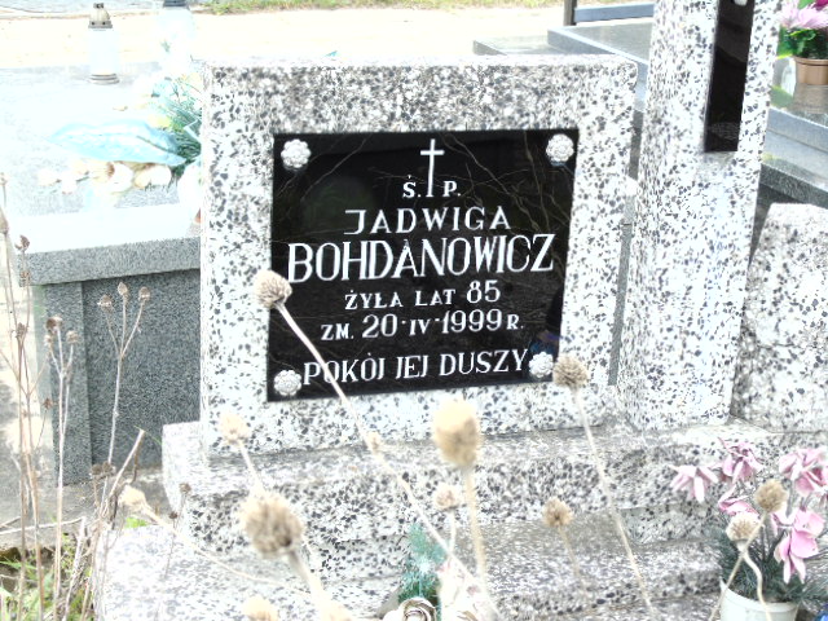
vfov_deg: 23.7
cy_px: 310
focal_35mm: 62
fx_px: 1483
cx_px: 414
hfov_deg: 31.2
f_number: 4.5
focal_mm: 11
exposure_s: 1/60
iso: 80
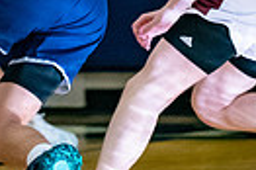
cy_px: -82
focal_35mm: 1275
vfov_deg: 1.1
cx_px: 38
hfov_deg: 1.6
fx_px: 9055
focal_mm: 200
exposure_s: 1/1000
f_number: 2.8
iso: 4000
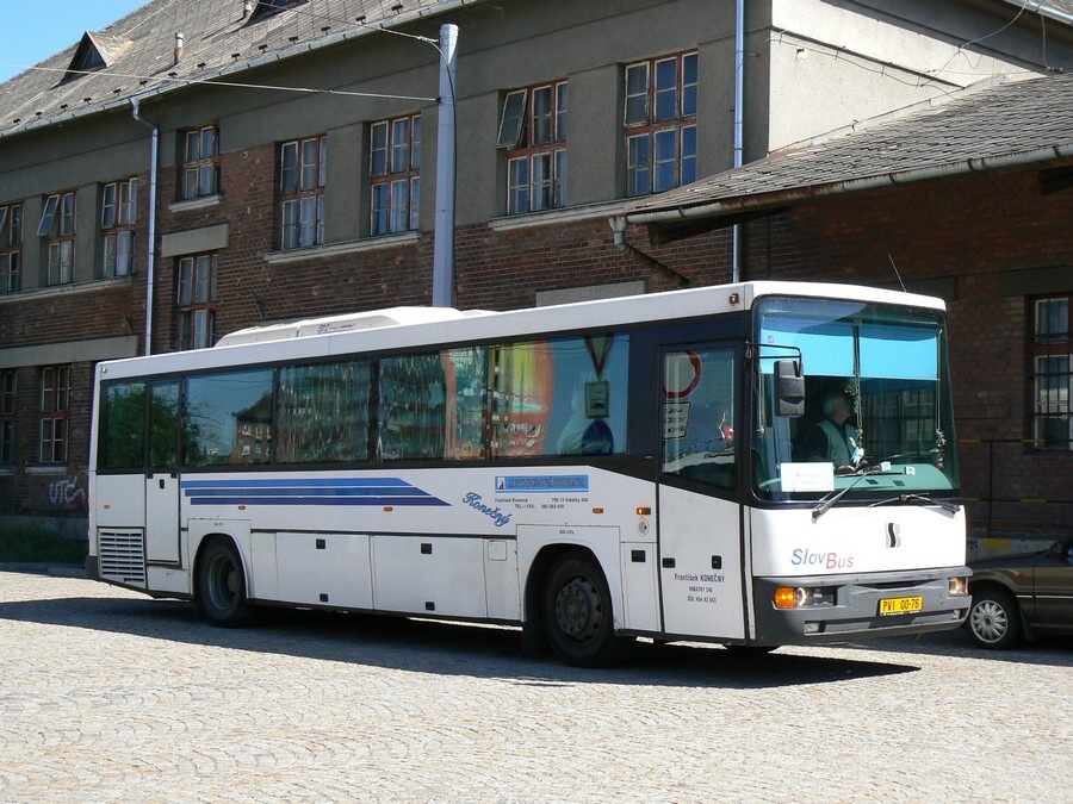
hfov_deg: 33.8
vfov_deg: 25.7
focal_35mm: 57
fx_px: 1767
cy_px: 402
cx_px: 536
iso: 100
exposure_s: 1/800
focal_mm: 9.5
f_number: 4
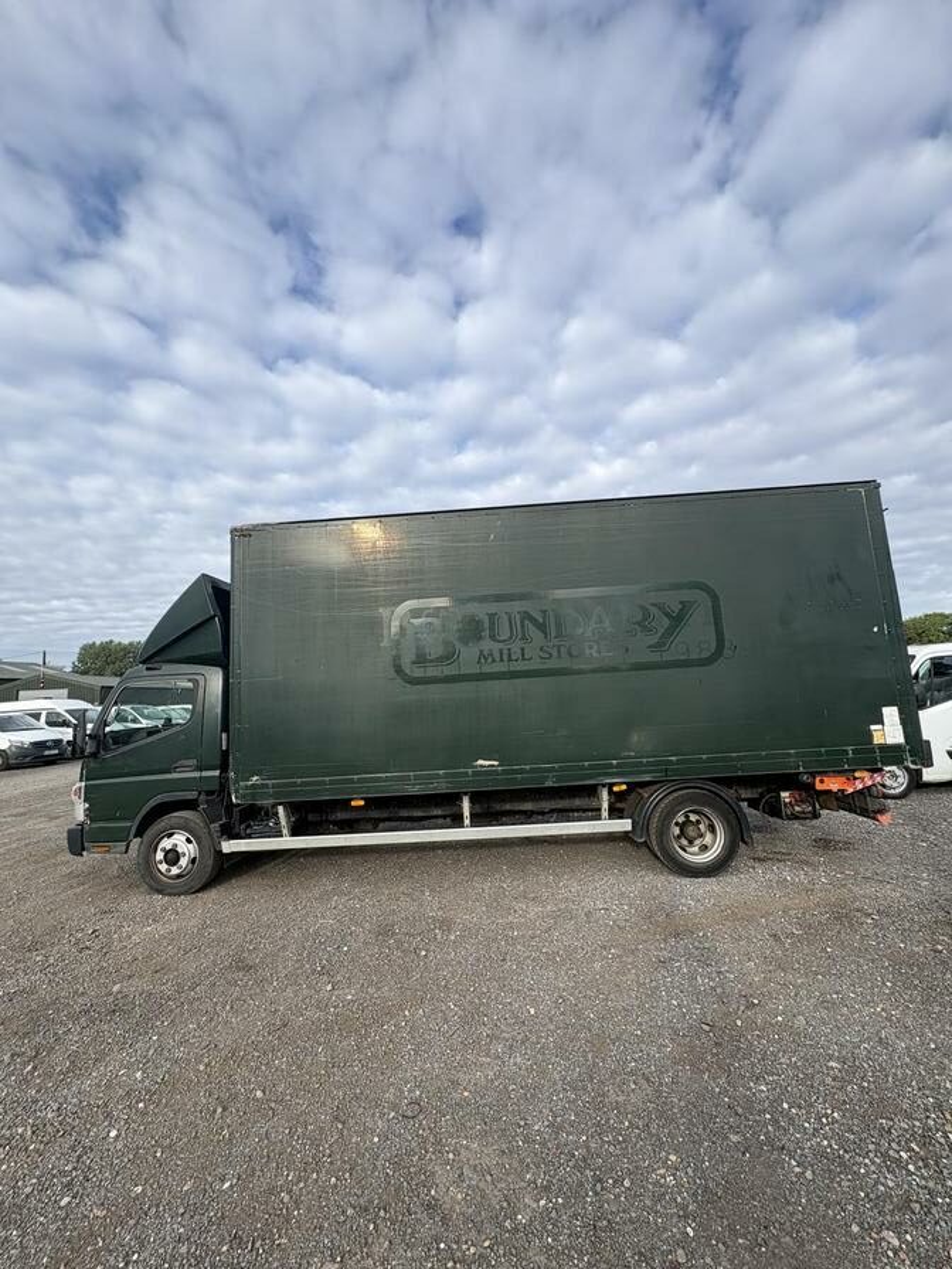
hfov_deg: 85.7
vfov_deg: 102.1
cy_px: 634
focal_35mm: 14
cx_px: 476
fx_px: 513
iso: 40
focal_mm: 2.22
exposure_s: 1/713
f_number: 2.2
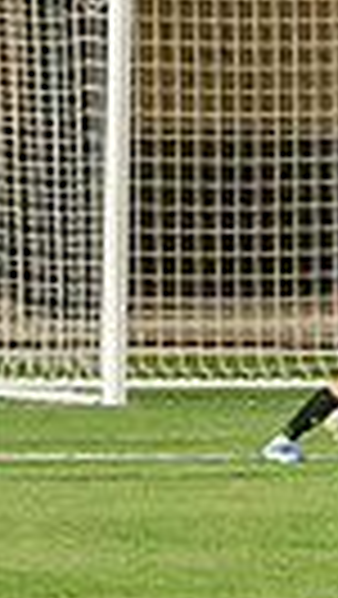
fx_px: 15267
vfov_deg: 2.2
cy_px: -1
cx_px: -213
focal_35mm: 960
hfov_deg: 1.3
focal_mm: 70
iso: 2000
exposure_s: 1/160
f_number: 4
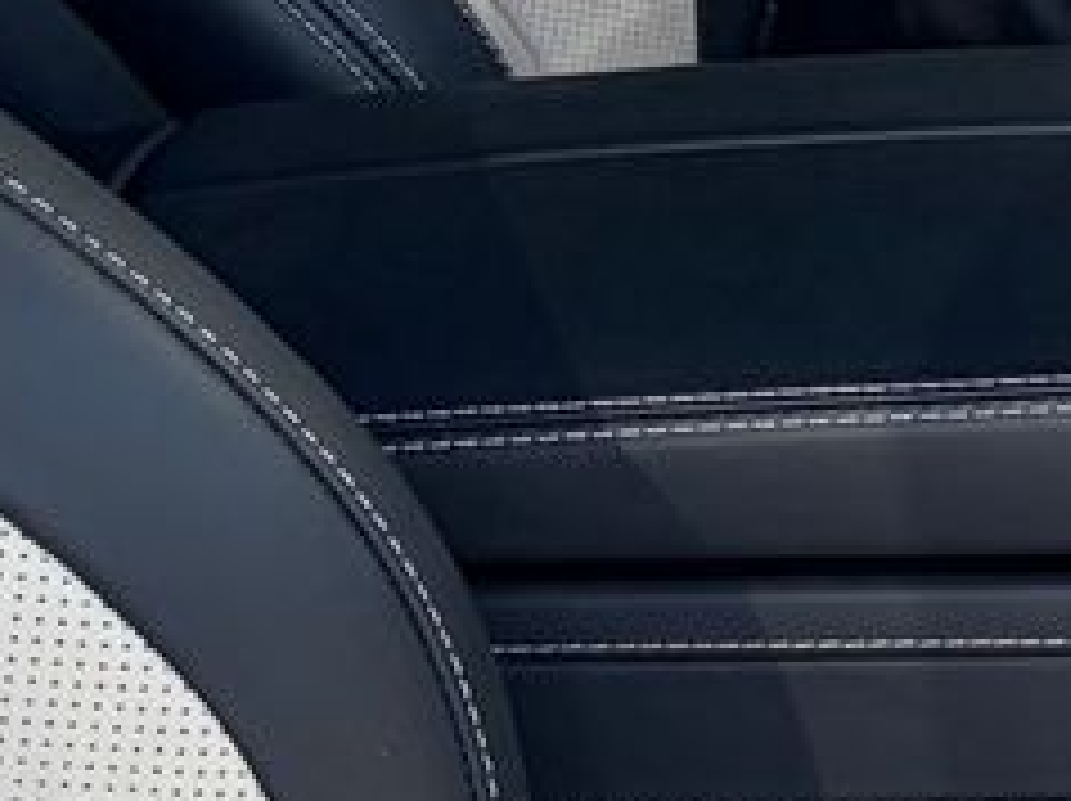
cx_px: 2542
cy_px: 504
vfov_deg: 8.5
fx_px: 5409
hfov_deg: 10.0
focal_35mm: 175
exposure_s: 1/724
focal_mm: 5.96
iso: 64
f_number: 1.6
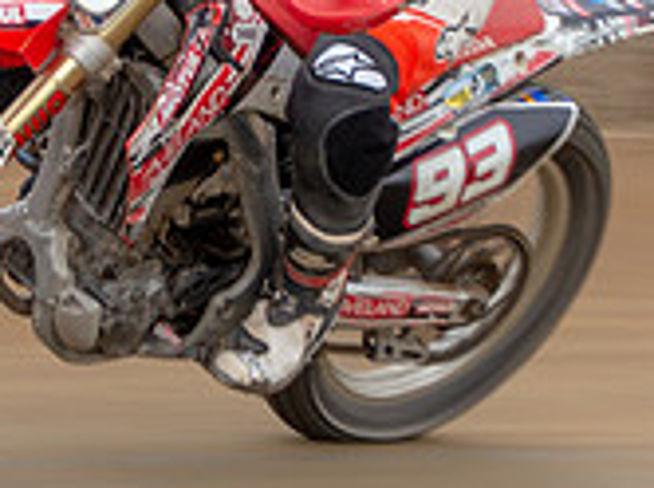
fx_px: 10414
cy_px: -11
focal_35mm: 552
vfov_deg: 2.7
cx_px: 134
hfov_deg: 3.6
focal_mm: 78
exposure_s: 1/125
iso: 320
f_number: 8
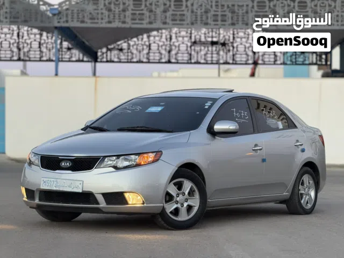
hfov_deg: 19.6
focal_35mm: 100
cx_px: 172
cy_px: 129
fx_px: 994
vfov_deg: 14.8
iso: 400
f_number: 2.8
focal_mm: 16.89
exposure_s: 1/121
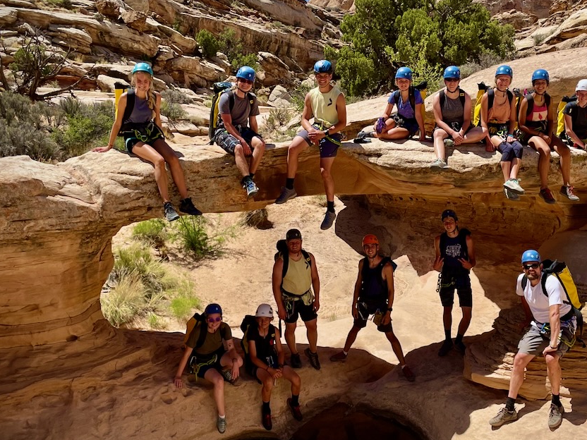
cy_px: 187
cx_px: 359
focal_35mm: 40
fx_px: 678
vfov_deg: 35.9
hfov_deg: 46.5
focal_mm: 4.2
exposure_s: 1/3610
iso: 32
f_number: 1.6
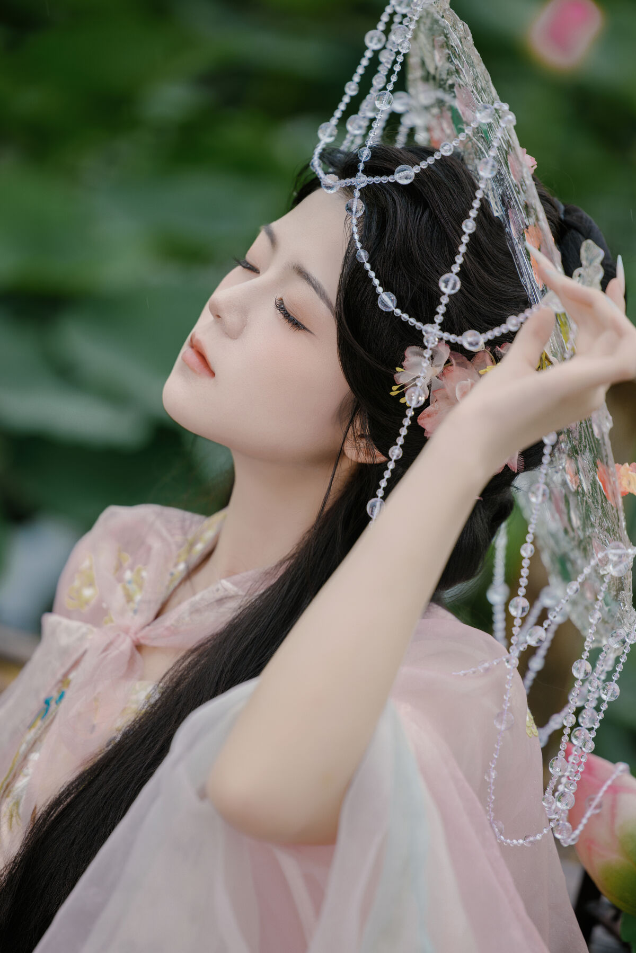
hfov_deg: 6.9
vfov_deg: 10.3
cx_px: 318
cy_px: 476
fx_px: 5271
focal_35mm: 199
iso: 100
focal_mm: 200
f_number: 2.8
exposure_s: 1/400
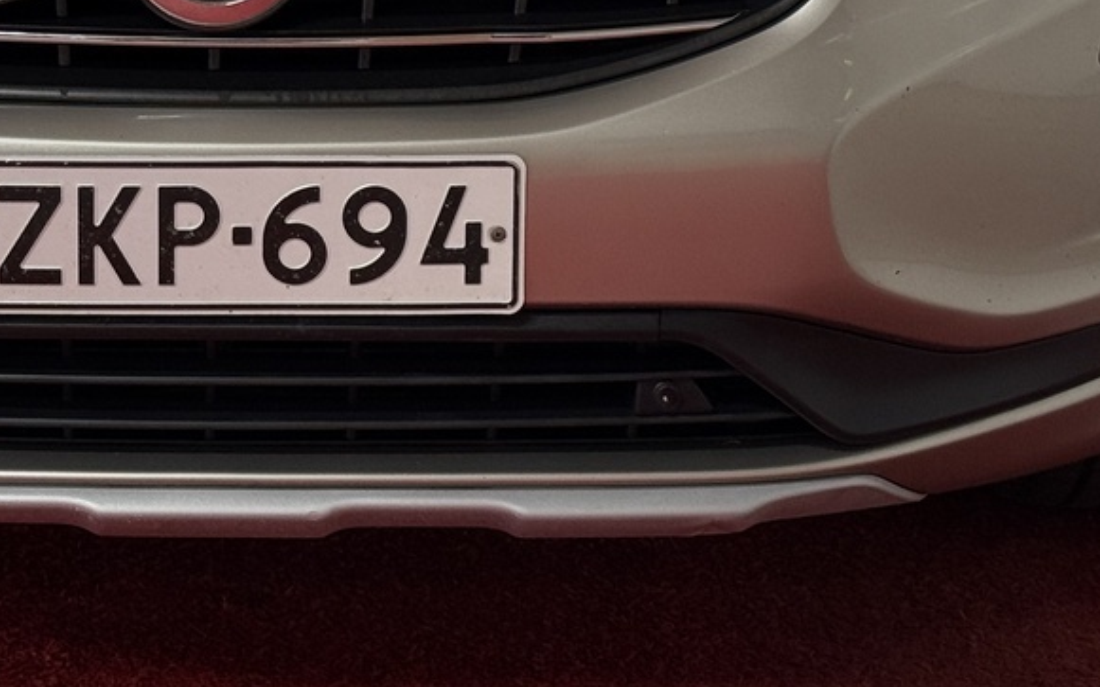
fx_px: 3777
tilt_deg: -10.0
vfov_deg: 10.1
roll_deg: -0.2
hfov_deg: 16.4
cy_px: -318
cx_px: 220
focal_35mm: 126
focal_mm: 6.76
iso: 64
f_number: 1.78
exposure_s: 1/50
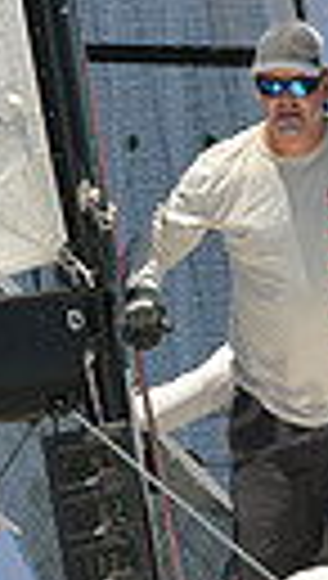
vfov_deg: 1.1
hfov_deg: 0.6
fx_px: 28921
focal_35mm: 1879
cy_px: 645
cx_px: -27
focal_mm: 400
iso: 200
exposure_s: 1/1250
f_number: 6.3
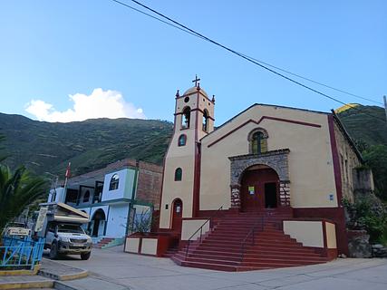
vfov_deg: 53.0
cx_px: 194
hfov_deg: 67.3
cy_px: 145
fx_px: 291
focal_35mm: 26
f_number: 1.8
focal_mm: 3.98
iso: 40
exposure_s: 1/100
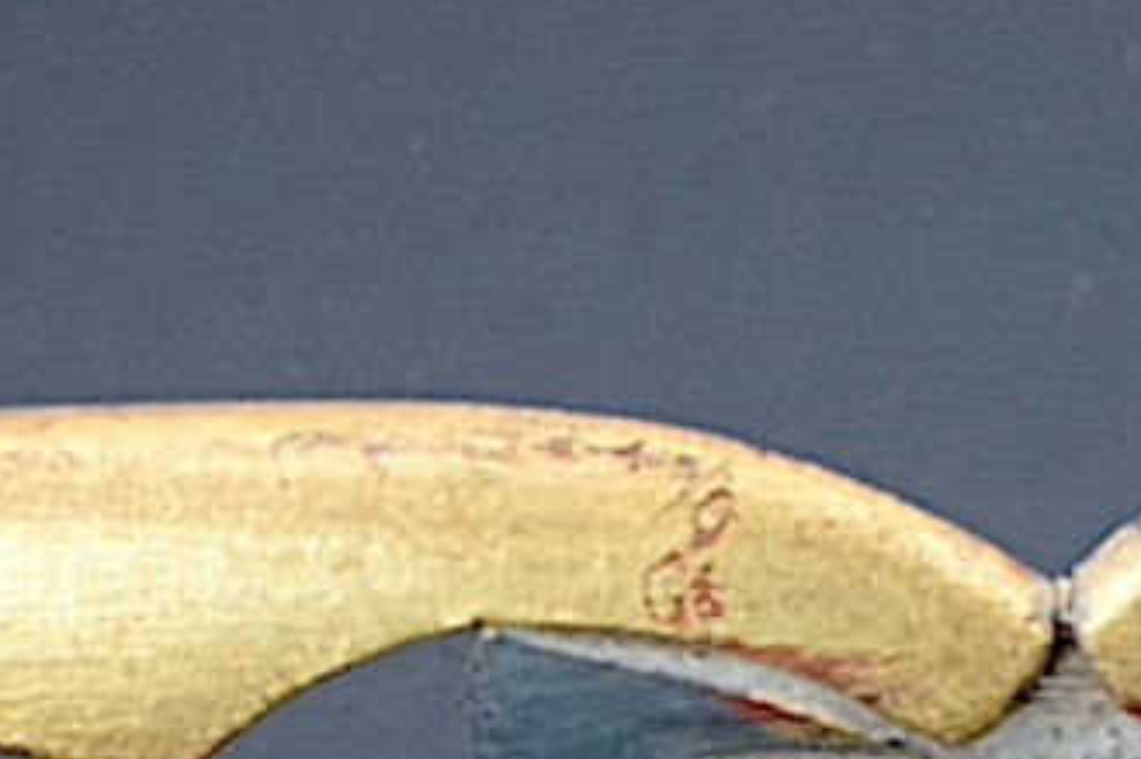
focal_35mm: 170
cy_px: 1310
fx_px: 5380
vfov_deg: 7.8
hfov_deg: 12.0
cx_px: 1016
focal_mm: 31
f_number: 4.2
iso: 3200
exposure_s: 1/100
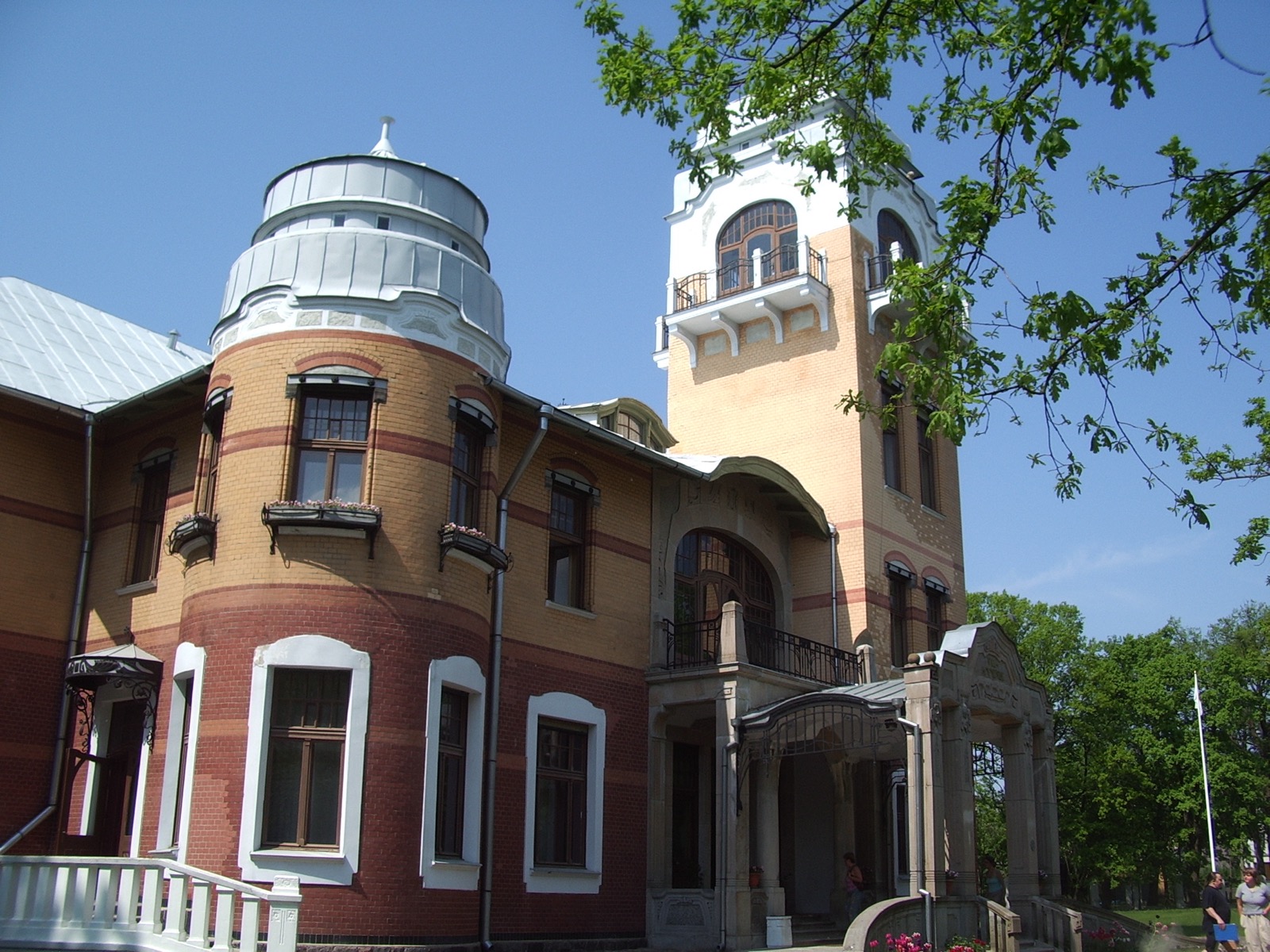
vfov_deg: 40.7
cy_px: 476
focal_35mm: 35
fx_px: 1284
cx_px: 635
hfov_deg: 52.6
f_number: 4.3
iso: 50
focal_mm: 5.8
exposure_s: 1/400
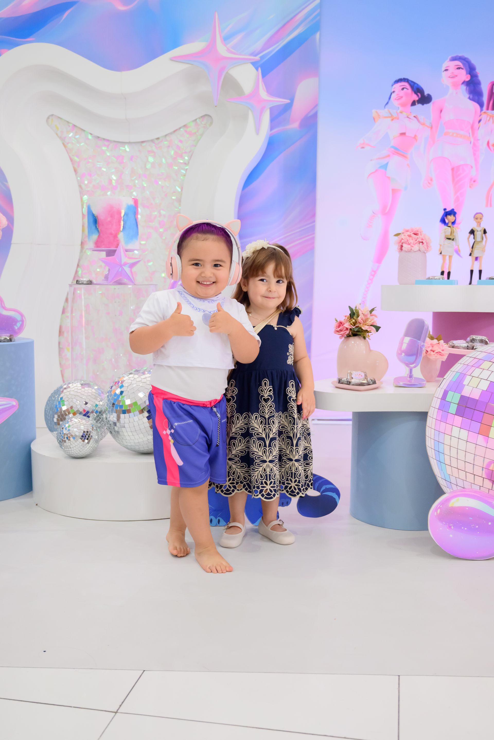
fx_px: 740
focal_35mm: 36
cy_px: 370
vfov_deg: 53.1
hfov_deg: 36.9
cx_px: 247
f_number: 4
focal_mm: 36
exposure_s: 1/160
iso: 1600
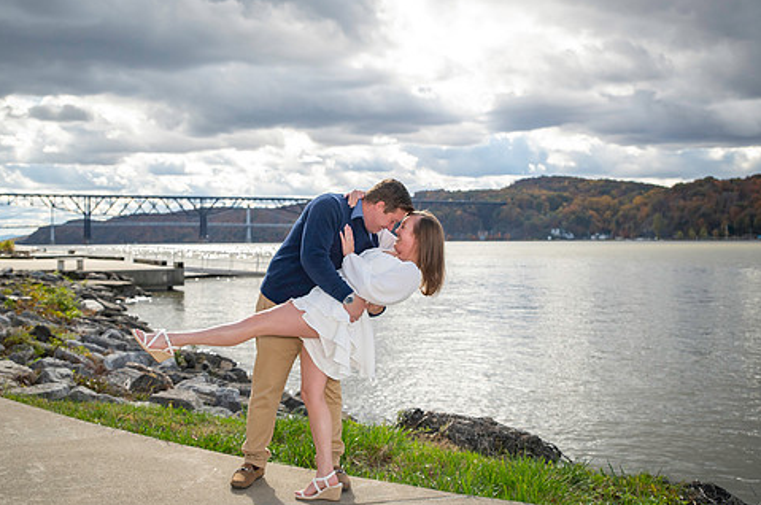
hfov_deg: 45.4
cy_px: 235
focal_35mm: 43
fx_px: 908
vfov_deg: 31.1
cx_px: 351
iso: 1250
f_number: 3.5
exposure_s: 1/8000
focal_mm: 35
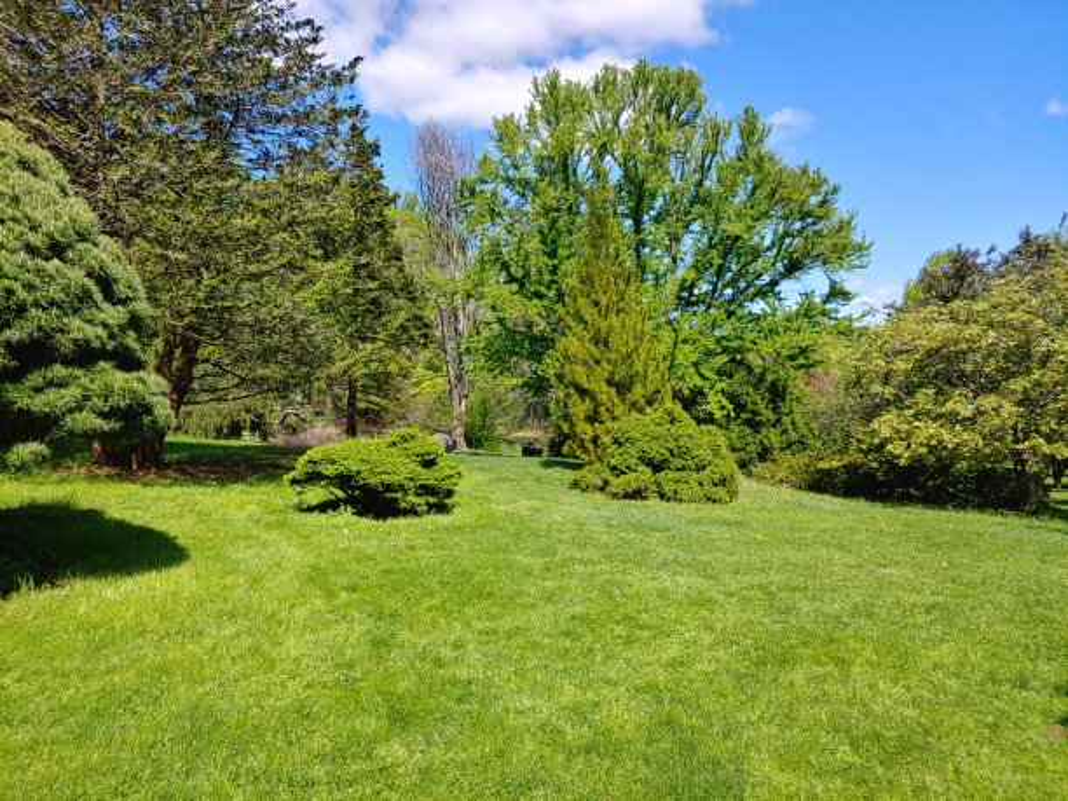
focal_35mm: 25
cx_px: 534
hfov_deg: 69.4
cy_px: 400
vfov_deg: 54.9
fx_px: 771
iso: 50
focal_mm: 4.23
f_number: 1.5
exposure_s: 1/1639
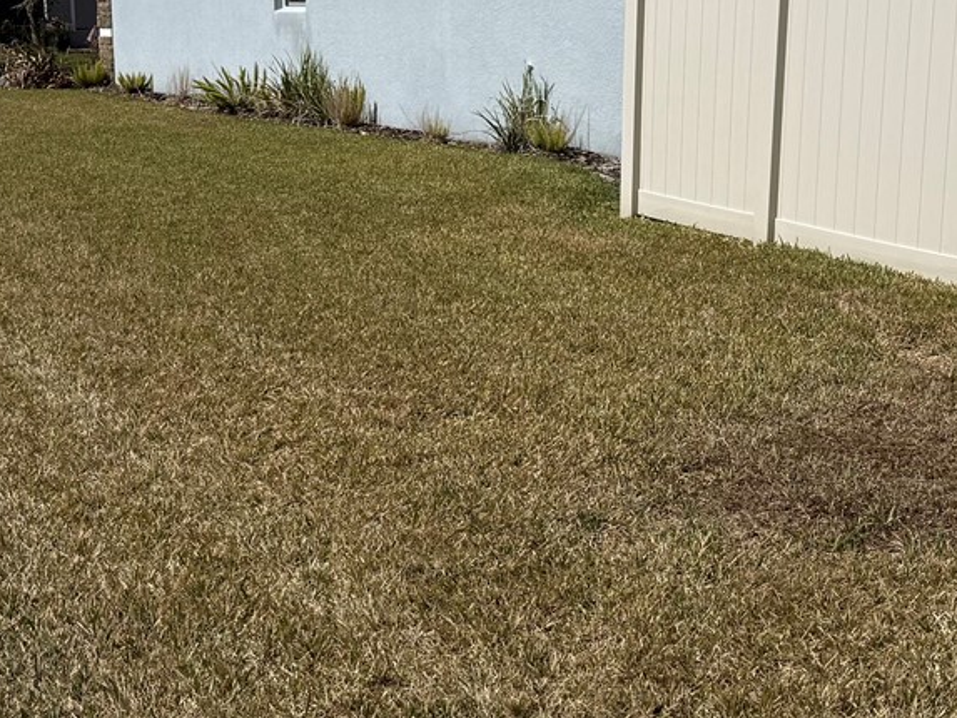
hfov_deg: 29.0
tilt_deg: -13.3
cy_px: 491
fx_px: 1853
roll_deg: -0.2
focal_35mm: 67
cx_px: 443
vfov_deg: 21.8
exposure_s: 1/10309
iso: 80
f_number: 1.78
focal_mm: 6.76
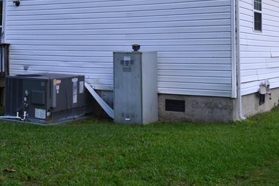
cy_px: 16
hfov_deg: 31.2
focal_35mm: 64
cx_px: 97
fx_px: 496
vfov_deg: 20.8
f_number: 9
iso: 400
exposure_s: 1/160
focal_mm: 22
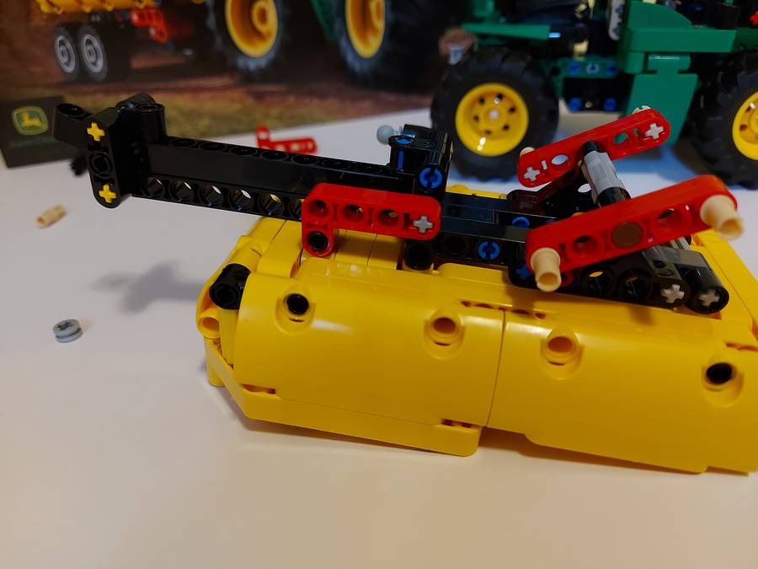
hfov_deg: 71.6
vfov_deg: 56.8
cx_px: 379
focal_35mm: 24
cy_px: 284
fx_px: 526
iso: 250
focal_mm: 5.23
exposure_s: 1/50
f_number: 1.8
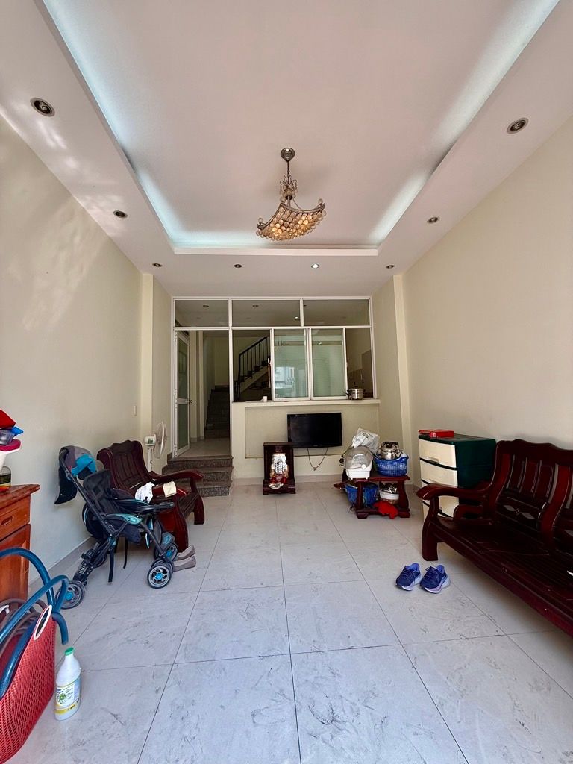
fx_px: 309
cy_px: 382
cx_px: 286
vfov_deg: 102.1
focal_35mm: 14
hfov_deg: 85.7
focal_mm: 2.22
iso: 50
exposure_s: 1/125
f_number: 2.2
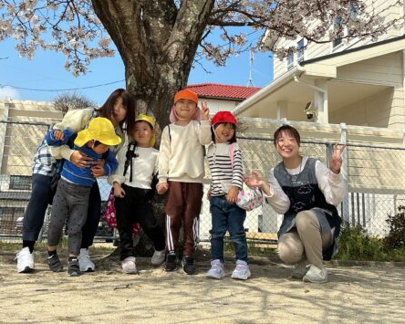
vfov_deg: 30.2
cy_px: 72
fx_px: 587
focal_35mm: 49
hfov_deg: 38.1
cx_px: 203
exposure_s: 1/1984
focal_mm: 3
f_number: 1.8
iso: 25
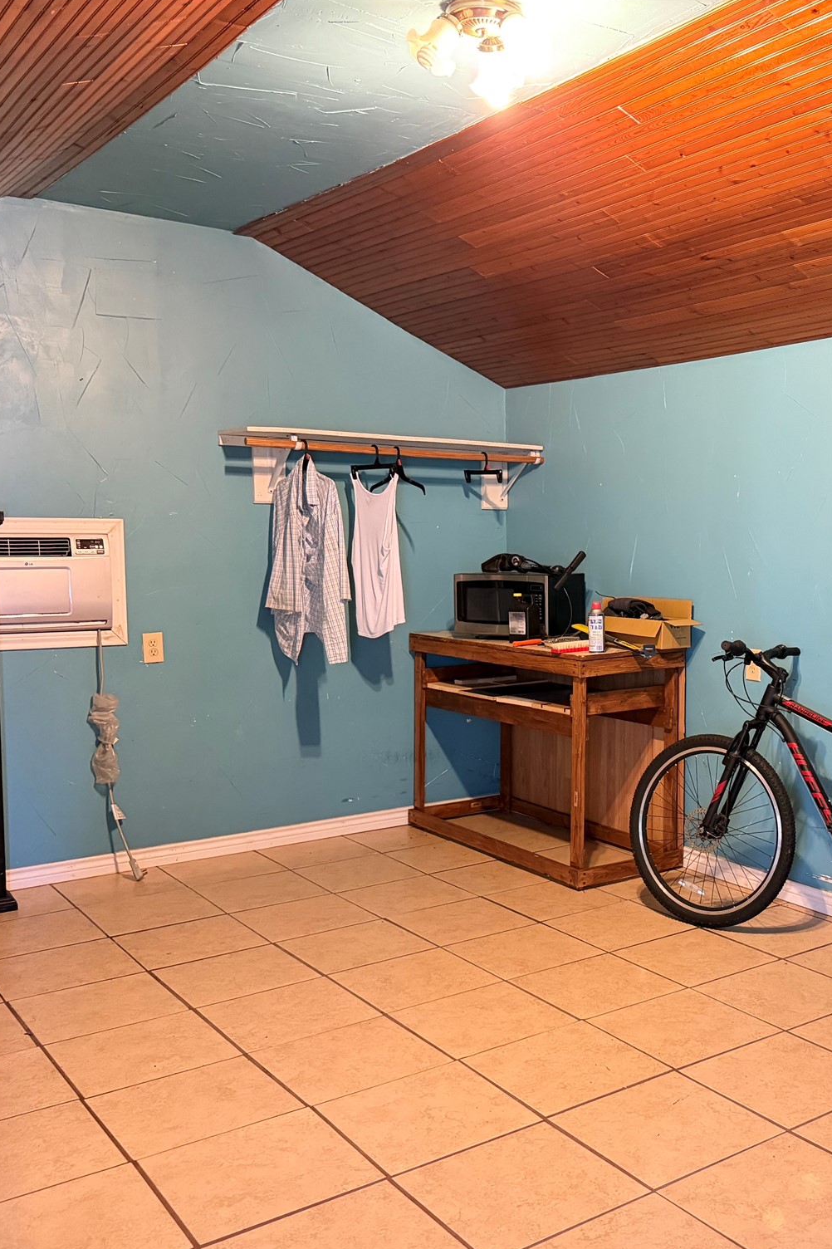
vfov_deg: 55.8
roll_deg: +0.0
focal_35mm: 34
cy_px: 634
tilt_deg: -5.7
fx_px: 1179
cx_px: 641
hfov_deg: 37.7
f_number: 1.78
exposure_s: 1/30
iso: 1000
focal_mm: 6.76
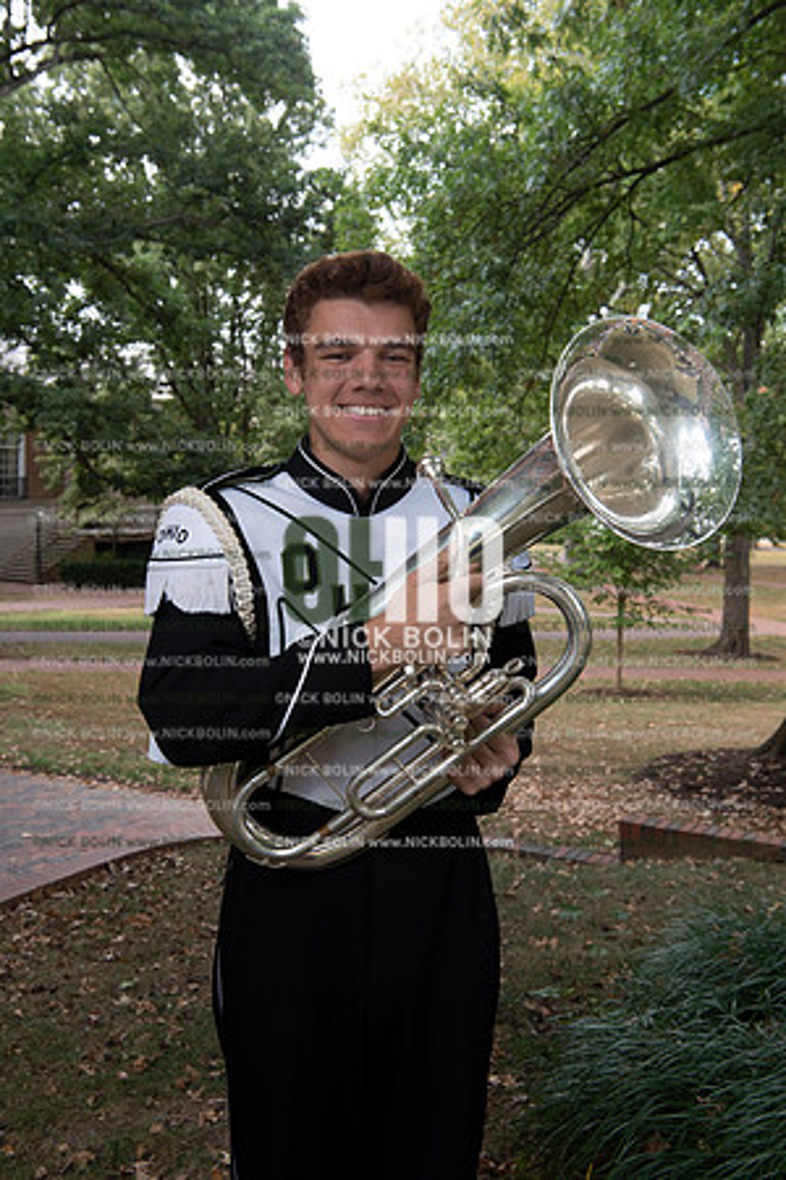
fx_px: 1375
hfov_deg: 31.9
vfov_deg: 46.4
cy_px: 590
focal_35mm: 42
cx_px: 393
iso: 500
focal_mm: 42
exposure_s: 1/100
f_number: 8
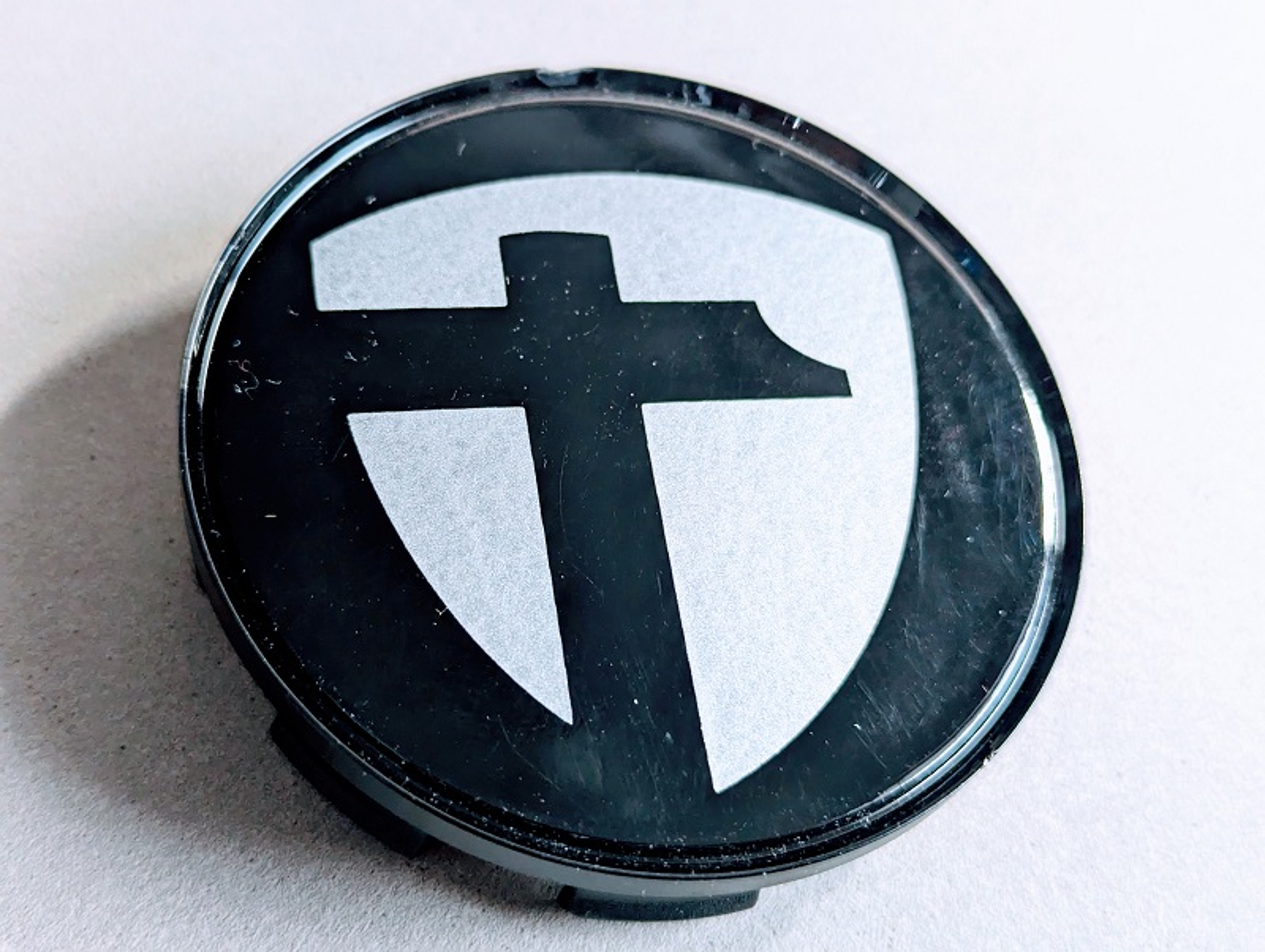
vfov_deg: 30.3
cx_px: 632
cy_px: 476
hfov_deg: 39.6
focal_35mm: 48
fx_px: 1756
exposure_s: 1/43.9
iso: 258
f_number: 1.85
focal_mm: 6.81
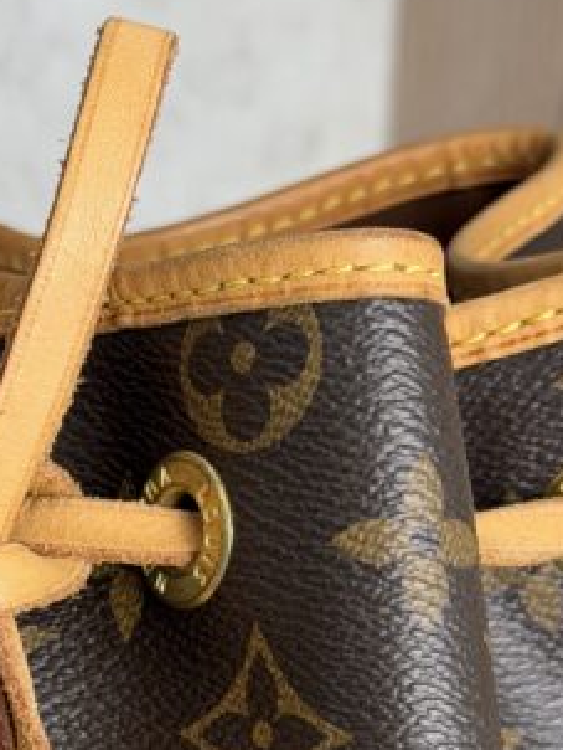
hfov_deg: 11.4
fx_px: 2750
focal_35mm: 127
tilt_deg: -18.5
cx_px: -146
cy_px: 638
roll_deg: +0.4
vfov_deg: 15.4
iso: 80
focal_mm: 6.76
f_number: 1.78
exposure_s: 1/120
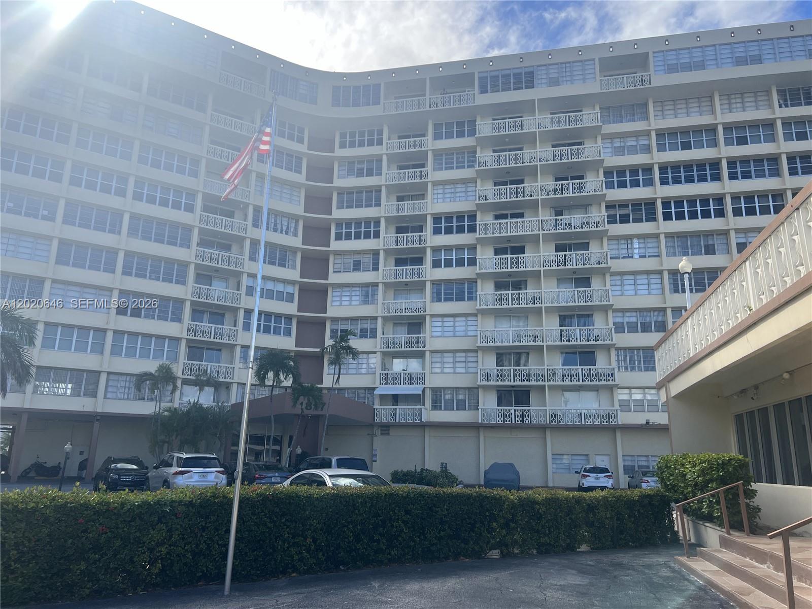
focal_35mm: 26
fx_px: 610
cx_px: 406
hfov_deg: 67.3
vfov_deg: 53.1
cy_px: 304
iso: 50
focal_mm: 5.7
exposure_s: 1/2695
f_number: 1.5
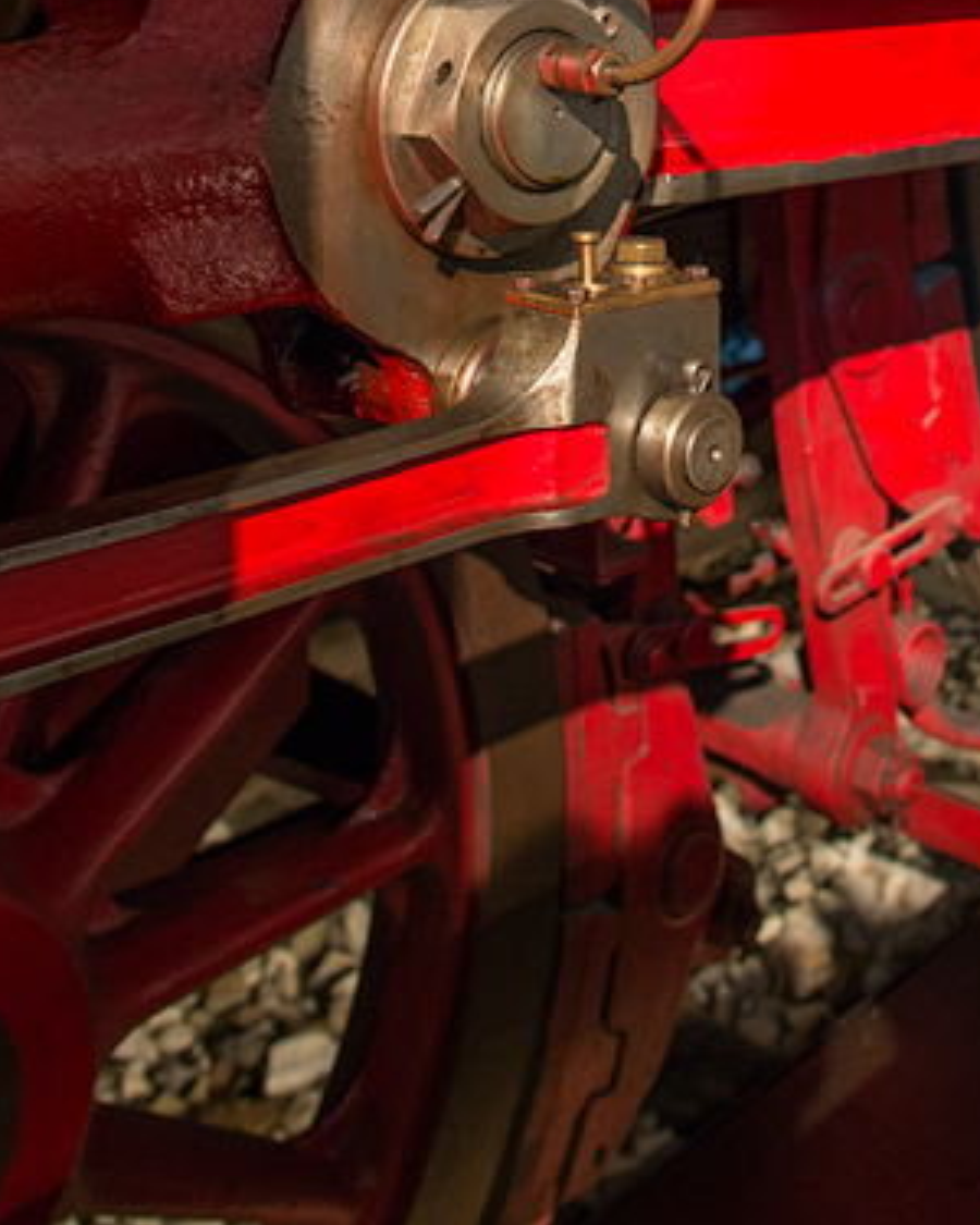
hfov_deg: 32.7
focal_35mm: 45
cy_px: -124
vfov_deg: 35.2
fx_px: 1631
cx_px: 755
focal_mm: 20
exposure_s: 1/20
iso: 800
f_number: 4
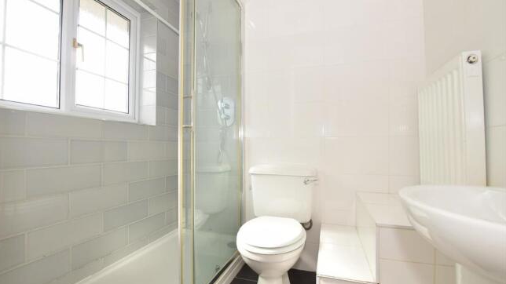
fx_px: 215
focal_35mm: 16
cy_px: 146
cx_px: 250
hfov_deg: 99.4
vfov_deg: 67.0
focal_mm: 10
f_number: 7.1
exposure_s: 1/50
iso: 400
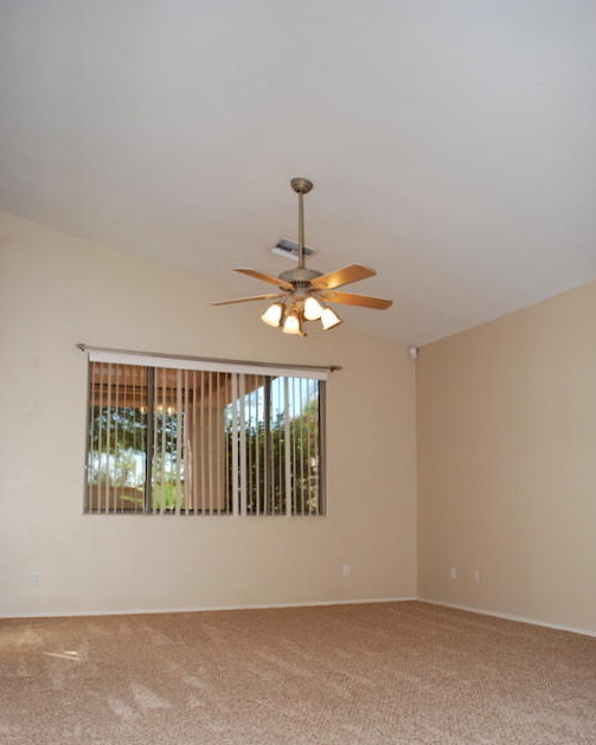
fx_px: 684
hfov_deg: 47.1
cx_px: 299
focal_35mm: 31
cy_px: 451
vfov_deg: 56.7
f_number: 3.5
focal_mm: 18
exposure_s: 1/60
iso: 200
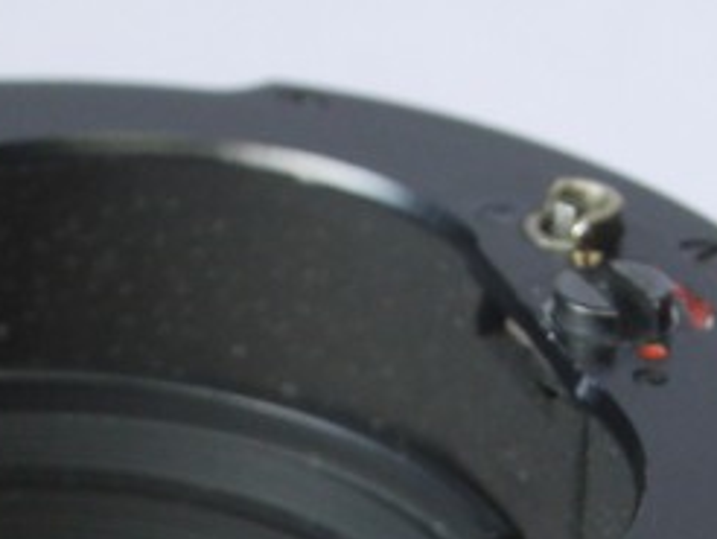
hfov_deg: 6.5
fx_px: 6261
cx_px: 166
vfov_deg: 4.8
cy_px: 1157
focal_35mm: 302
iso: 400
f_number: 8
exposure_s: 1/10
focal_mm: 31
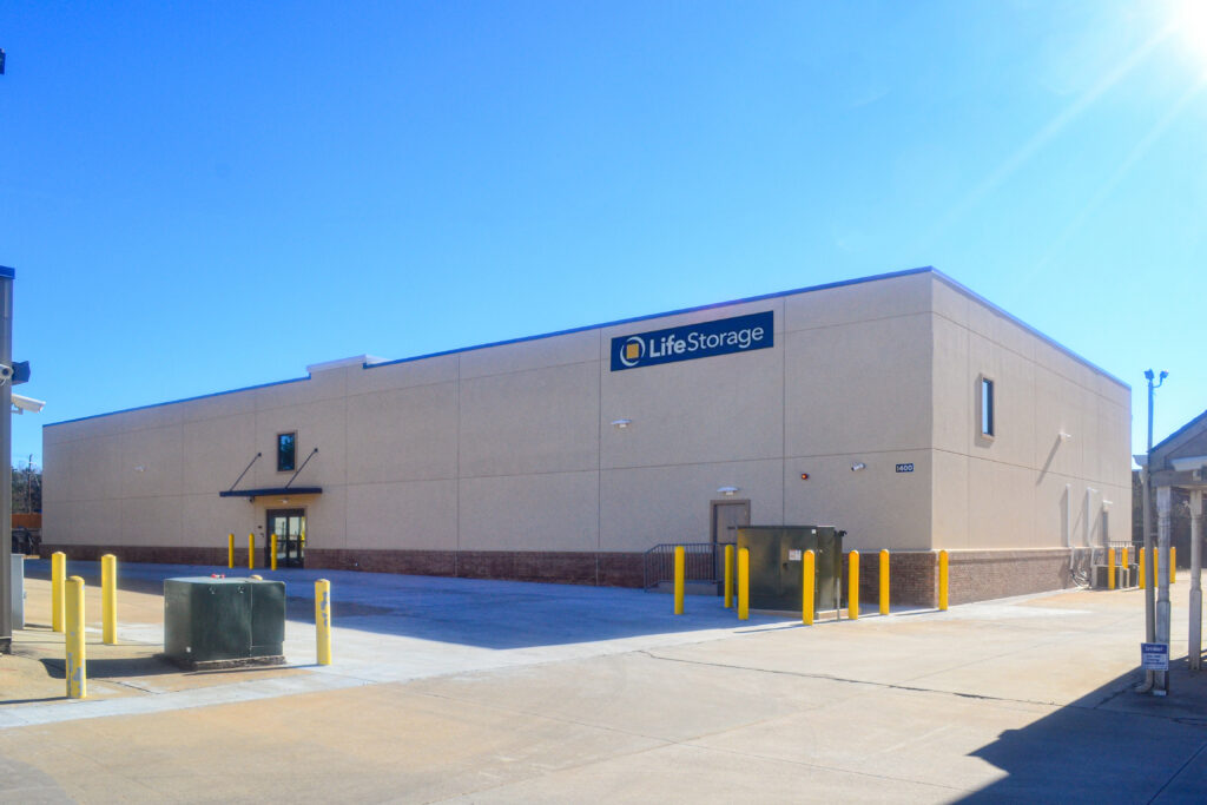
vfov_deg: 47.9
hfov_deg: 67.4
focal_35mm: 27
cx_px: 604
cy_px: 402
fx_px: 905
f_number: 11
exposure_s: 1/400
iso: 400
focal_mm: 18
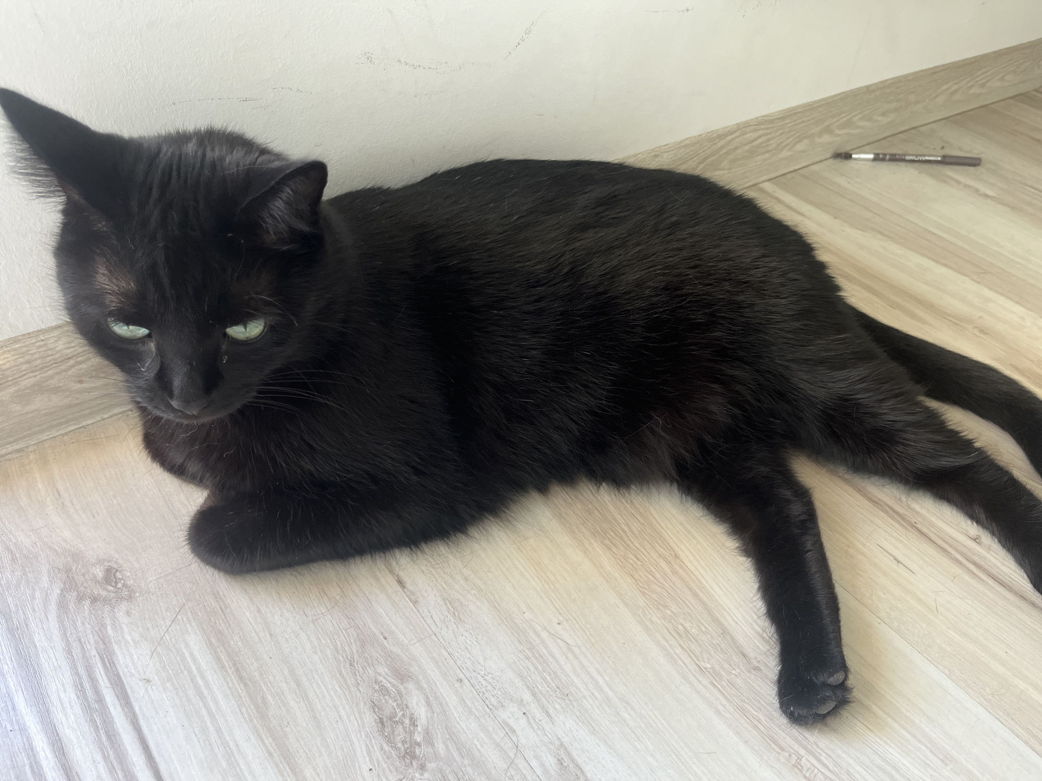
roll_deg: -4.2
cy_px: 390
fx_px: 783
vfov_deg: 53.1
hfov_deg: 67.3
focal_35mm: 26
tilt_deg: -41.9
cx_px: 521
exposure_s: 1/60
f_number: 1.6
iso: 125
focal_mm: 5.1
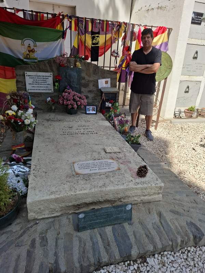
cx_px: 102
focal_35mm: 23
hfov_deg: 58.9
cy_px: 136
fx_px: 182
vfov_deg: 73.9
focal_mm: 5.54
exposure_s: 1/758
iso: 50
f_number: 1.8
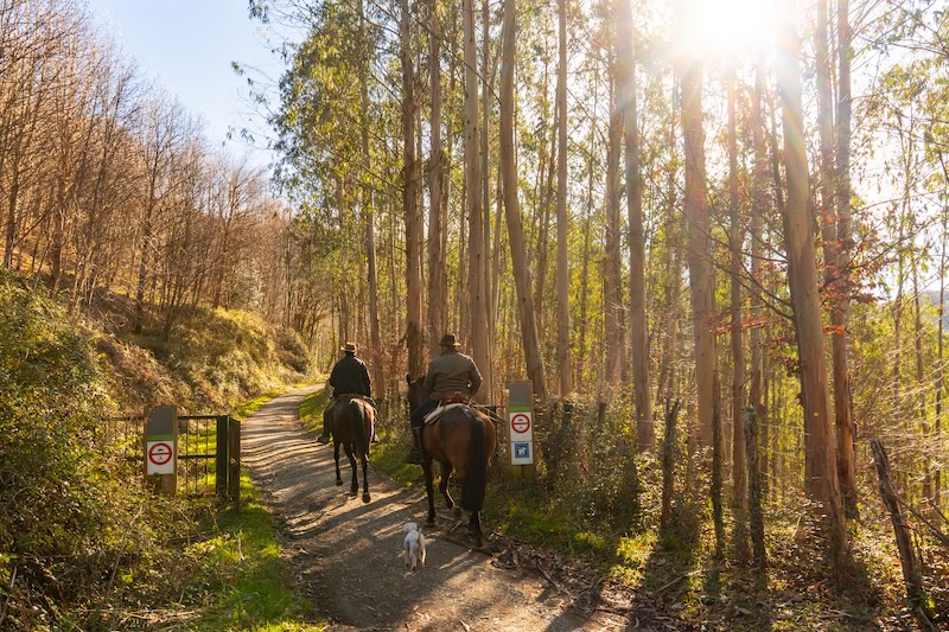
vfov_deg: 43.6
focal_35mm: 30
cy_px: 316
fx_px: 791
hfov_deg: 61.9
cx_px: 474
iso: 100
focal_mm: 20
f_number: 8
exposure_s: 1/200
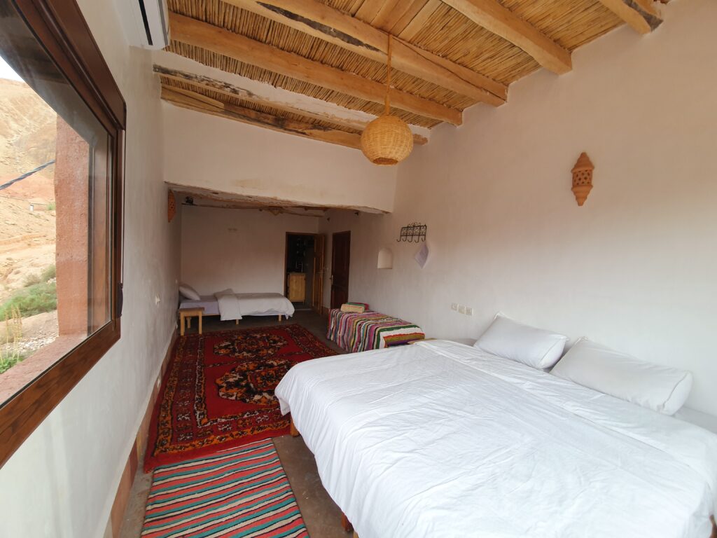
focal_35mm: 13
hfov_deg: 106.2
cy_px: 269
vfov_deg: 89.9
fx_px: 269
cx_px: 358
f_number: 2.2
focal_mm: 1.8
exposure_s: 1/50
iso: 50
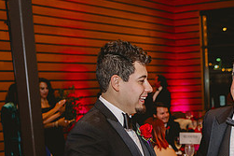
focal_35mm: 81
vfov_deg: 16.3
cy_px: 176
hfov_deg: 24.2
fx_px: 526
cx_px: 222
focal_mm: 35
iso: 1600
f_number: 2.8
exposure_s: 1/125
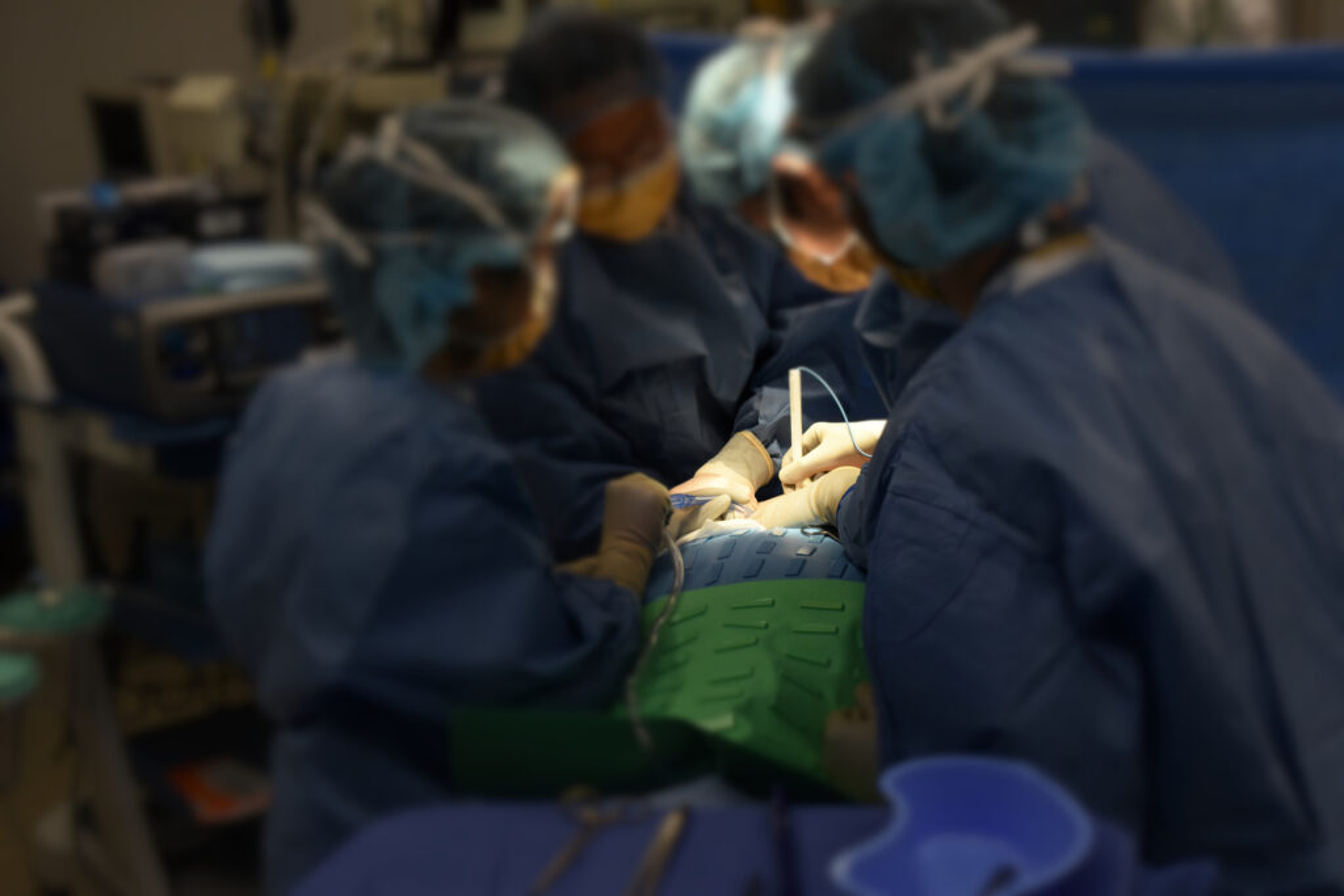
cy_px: 448
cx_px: 672
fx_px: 2240
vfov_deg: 22.6
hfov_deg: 33.4
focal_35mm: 60
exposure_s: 1/500
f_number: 8
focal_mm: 40
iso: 800
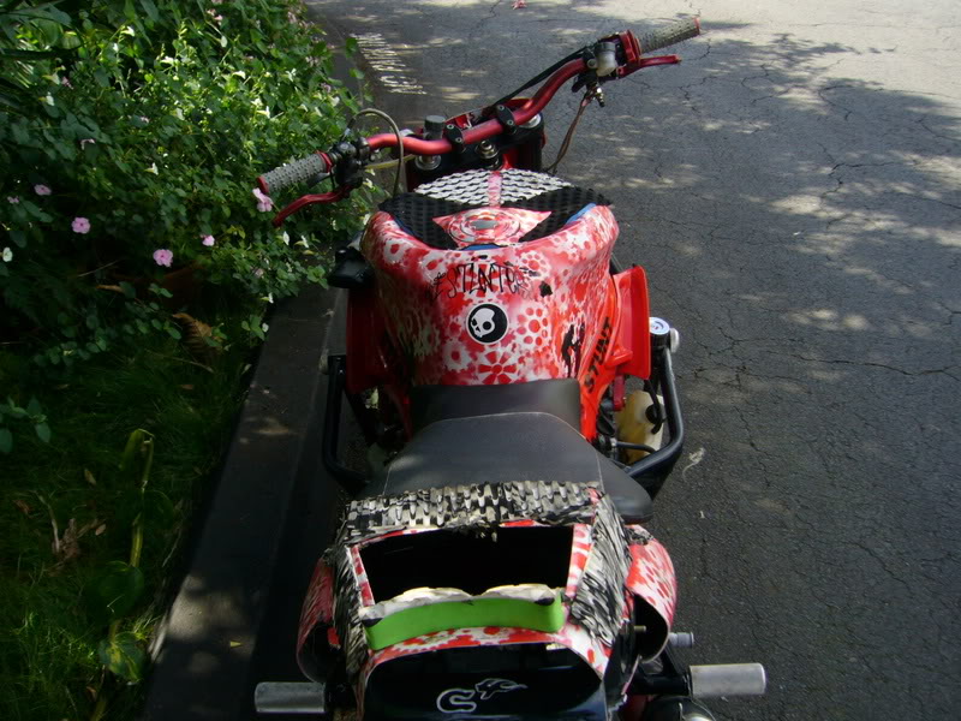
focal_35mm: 35
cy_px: 360
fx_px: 972
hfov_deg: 52.6
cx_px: 480
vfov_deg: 40.7
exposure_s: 1/100
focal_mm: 5.8
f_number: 5.6
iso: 100
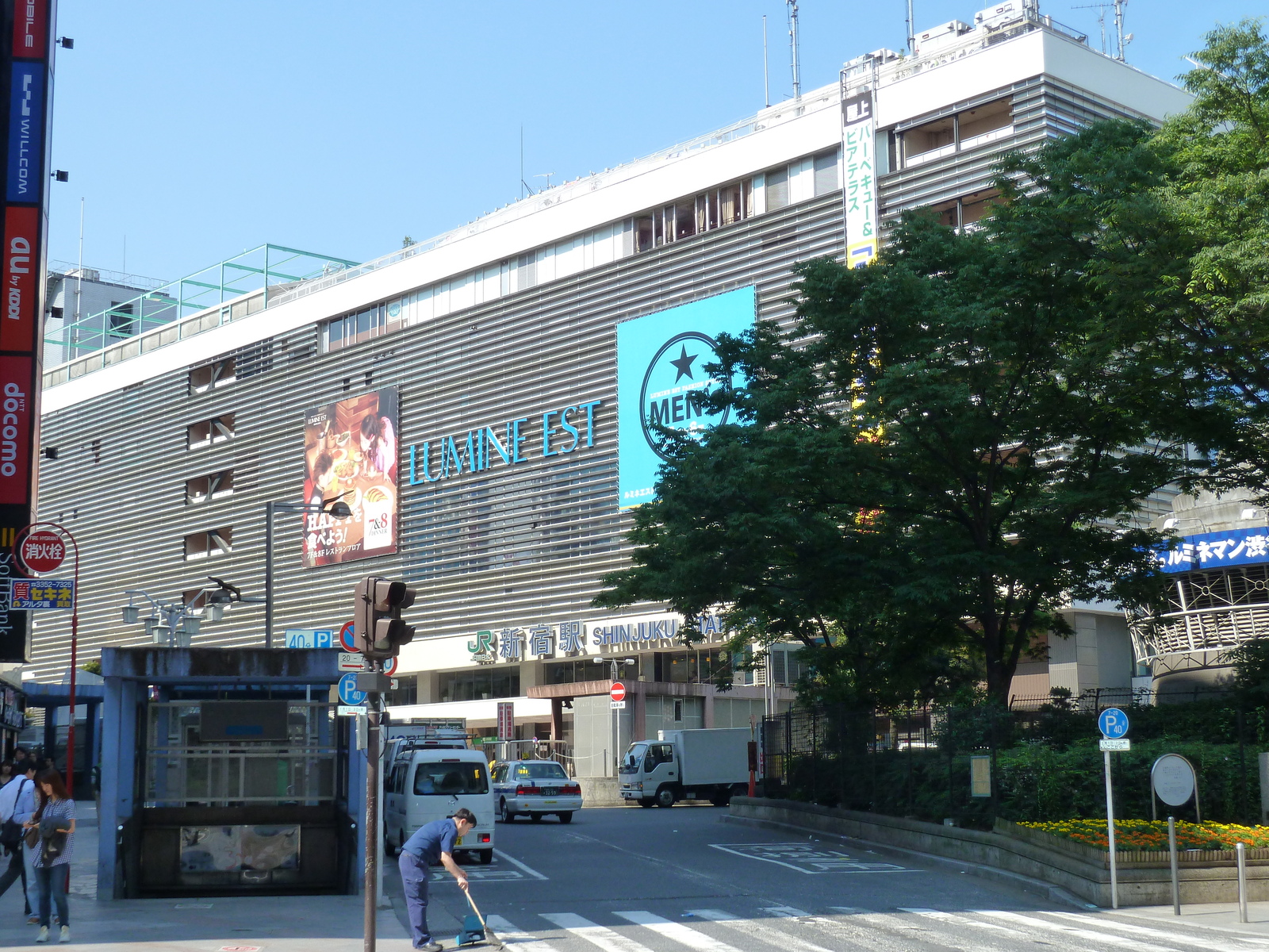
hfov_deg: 36.8
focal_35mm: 52
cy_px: 476
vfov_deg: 28.0
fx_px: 1906
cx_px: 634
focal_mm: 8.5
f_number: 3.8
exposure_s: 1/400
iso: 125
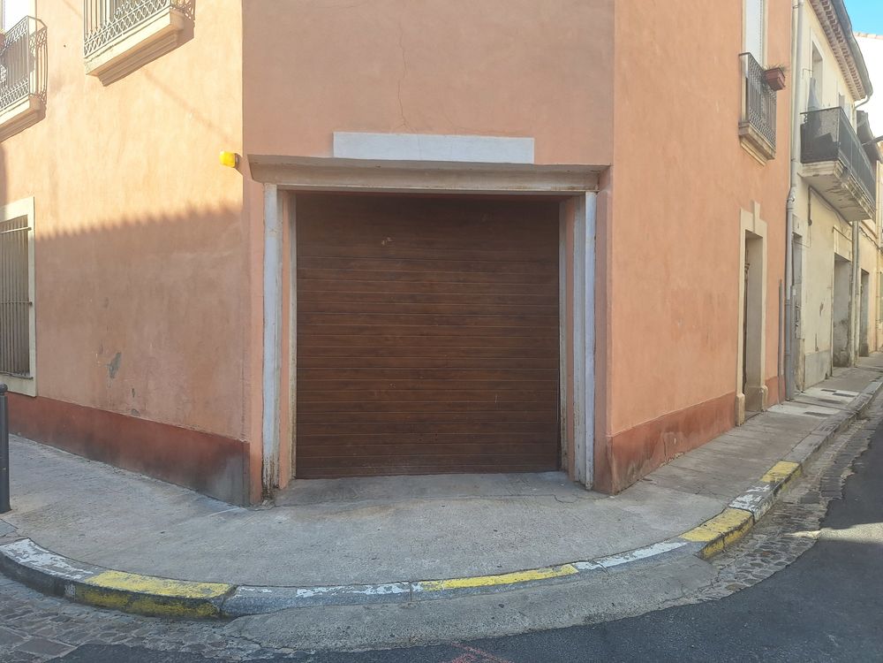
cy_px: 332
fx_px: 587
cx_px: 442
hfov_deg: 73.9
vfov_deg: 58.9
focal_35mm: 23
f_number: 1.8
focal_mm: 5.54
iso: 40
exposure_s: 1/814
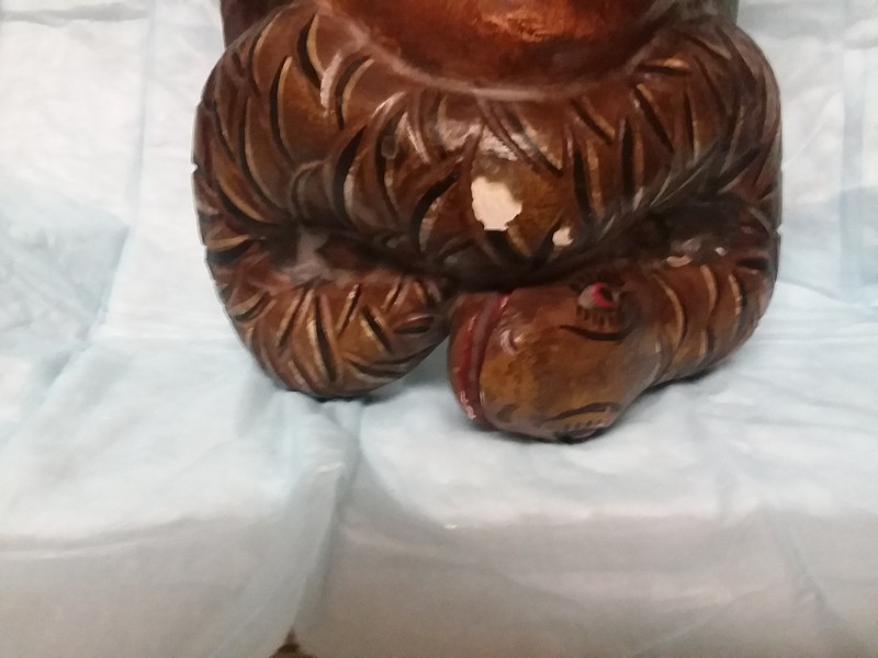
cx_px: 439
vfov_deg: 48.2
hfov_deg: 61.7
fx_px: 736
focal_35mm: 29
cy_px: 329
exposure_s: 1/17
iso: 320
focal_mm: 2.47
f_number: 1.9
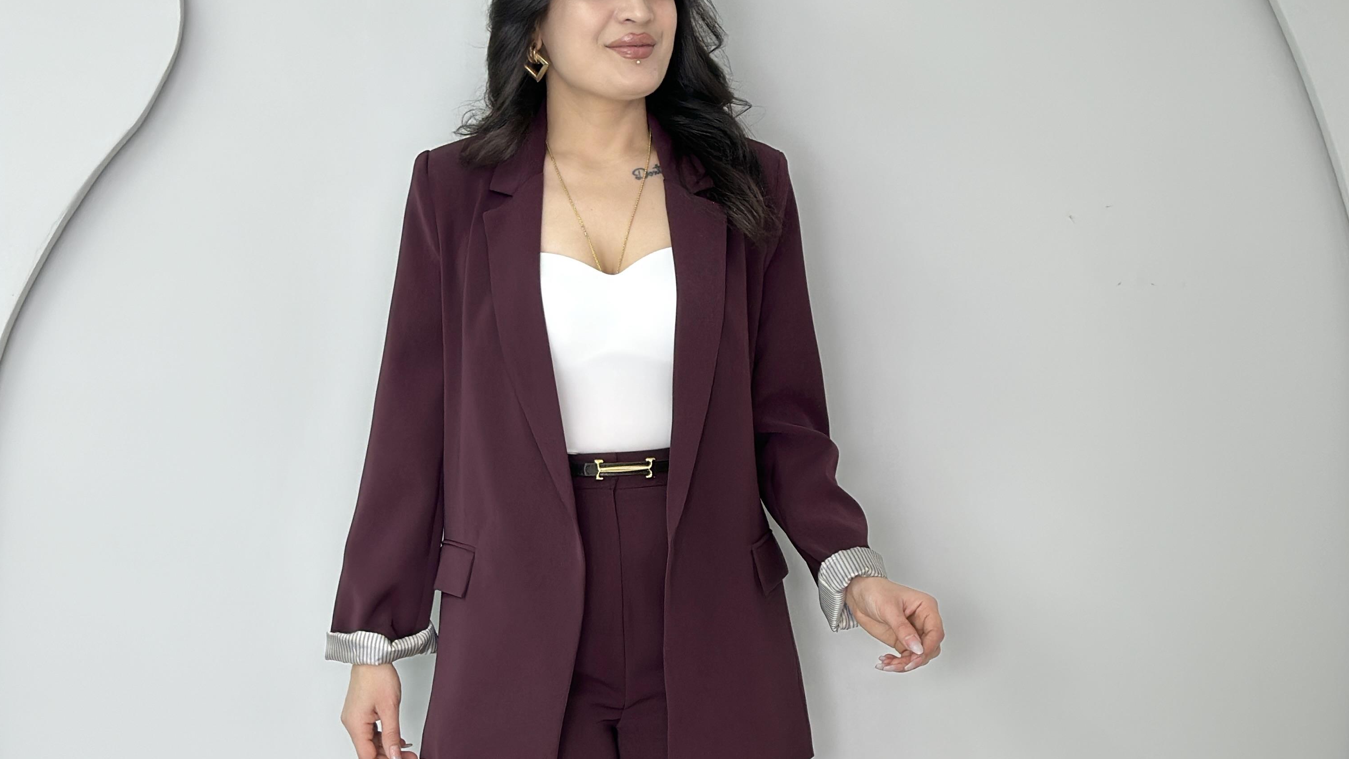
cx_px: 675
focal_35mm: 70
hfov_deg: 30.2
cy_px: 670
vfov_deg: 17.0
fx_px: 2504
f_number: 1.78
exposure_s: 1/100
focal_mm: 6.86
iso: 64
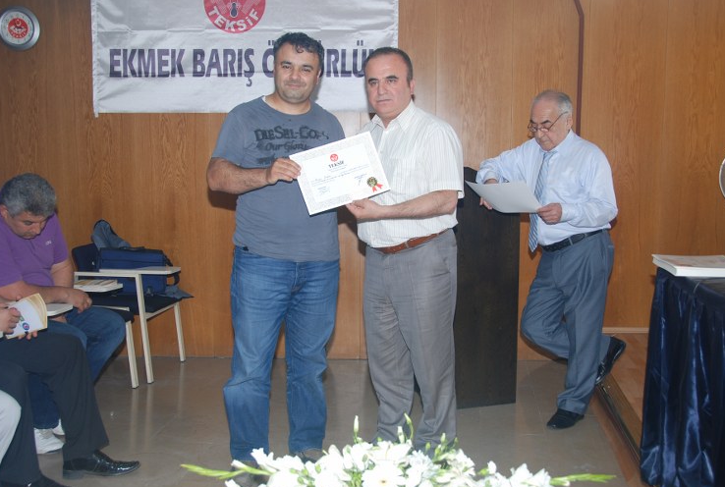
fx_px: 787
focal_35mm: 39
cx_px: 369
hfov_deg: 49.4
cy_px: 246
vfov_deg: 34.4
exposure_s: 1/60
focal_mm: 24
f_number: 4
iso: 200
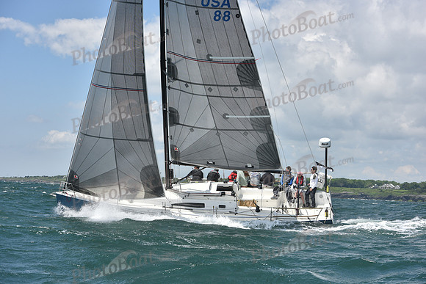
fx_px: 828
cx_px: 213
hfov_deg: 28.8
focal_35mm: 70
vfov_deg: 19.5
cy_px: 142
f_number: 7.1
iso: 250
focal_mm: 70
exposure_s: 1/1250
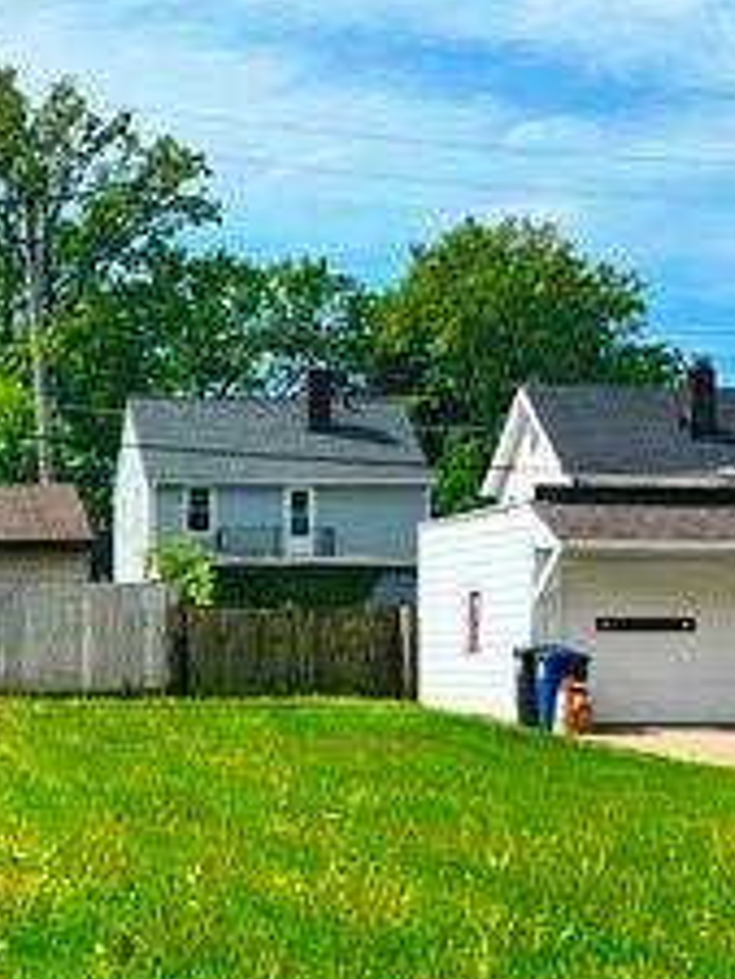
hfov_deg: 19.6
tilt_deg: +0.3
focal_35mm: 74
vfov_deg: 26.1
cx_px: 109
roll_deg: +0.4
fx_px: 2093
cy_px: 696
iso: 50
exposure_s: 1/4484
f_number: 1.6
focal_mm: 5.1
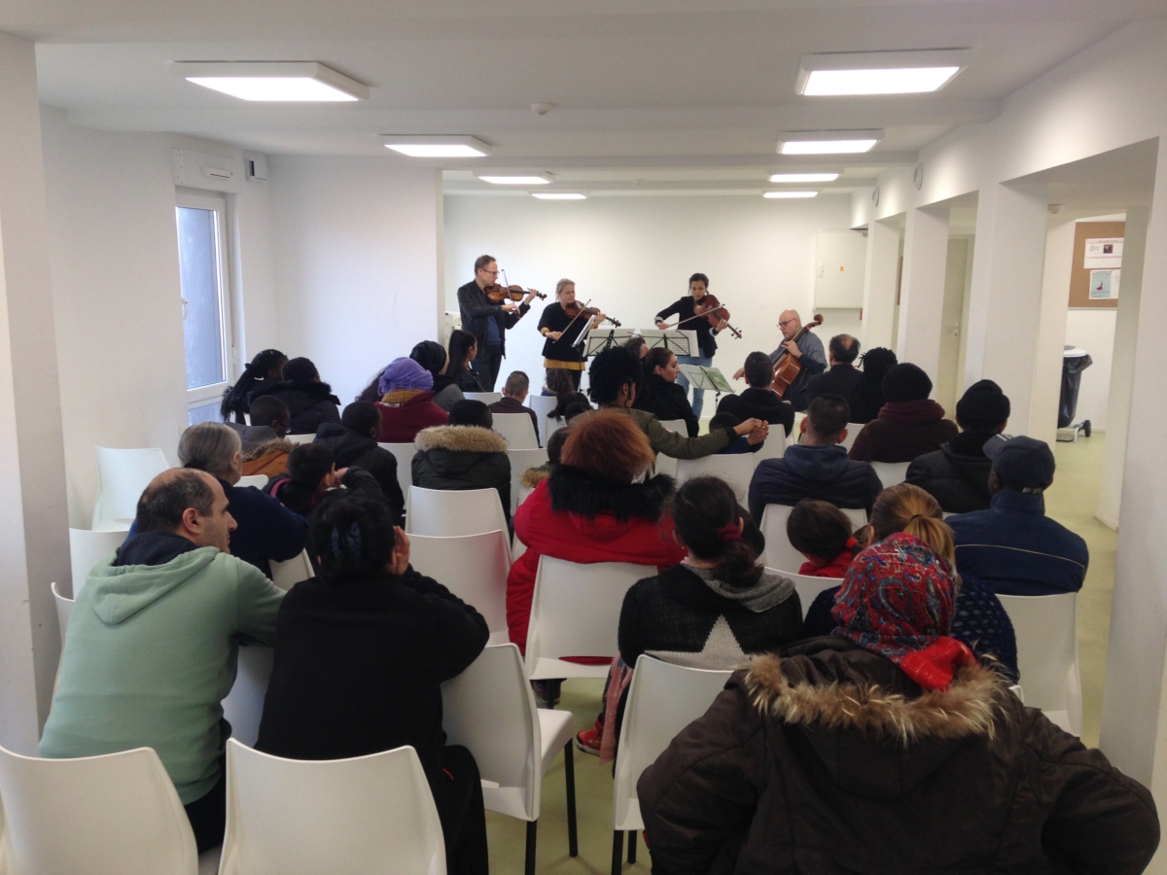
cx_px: 584
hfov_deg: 55.4
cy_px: 438
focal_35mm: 33
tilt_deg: -9.9
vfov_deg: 42.9
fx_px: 1113
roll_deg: -0.1
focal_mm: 4.12
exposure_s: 1/60
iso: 64
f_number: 2.4
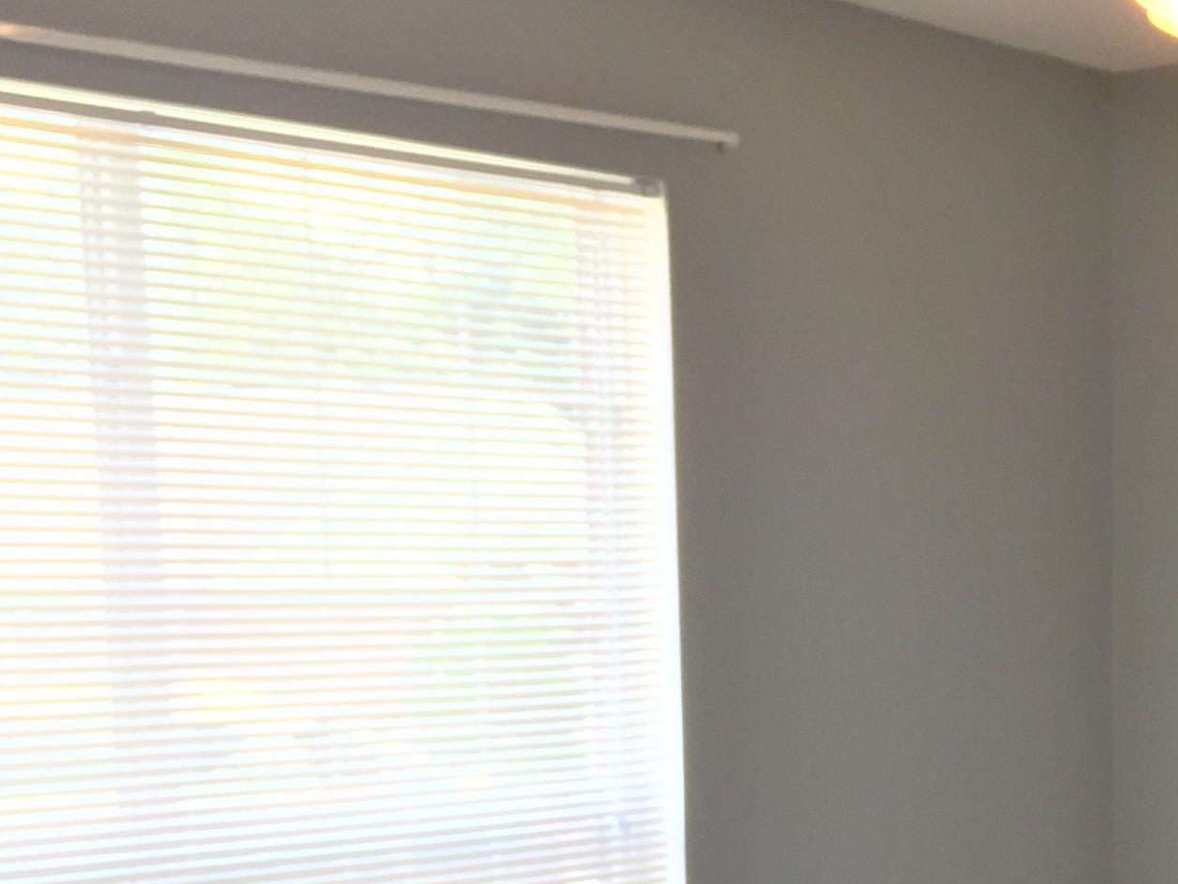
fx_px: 2348
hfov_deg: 26.4
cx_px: 1223
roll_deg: -1.1
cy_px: 940
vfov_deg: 20.4
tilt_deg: -8.4
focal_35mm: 69
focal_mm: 4.15
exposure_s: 1/40
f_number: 2.2
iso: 32
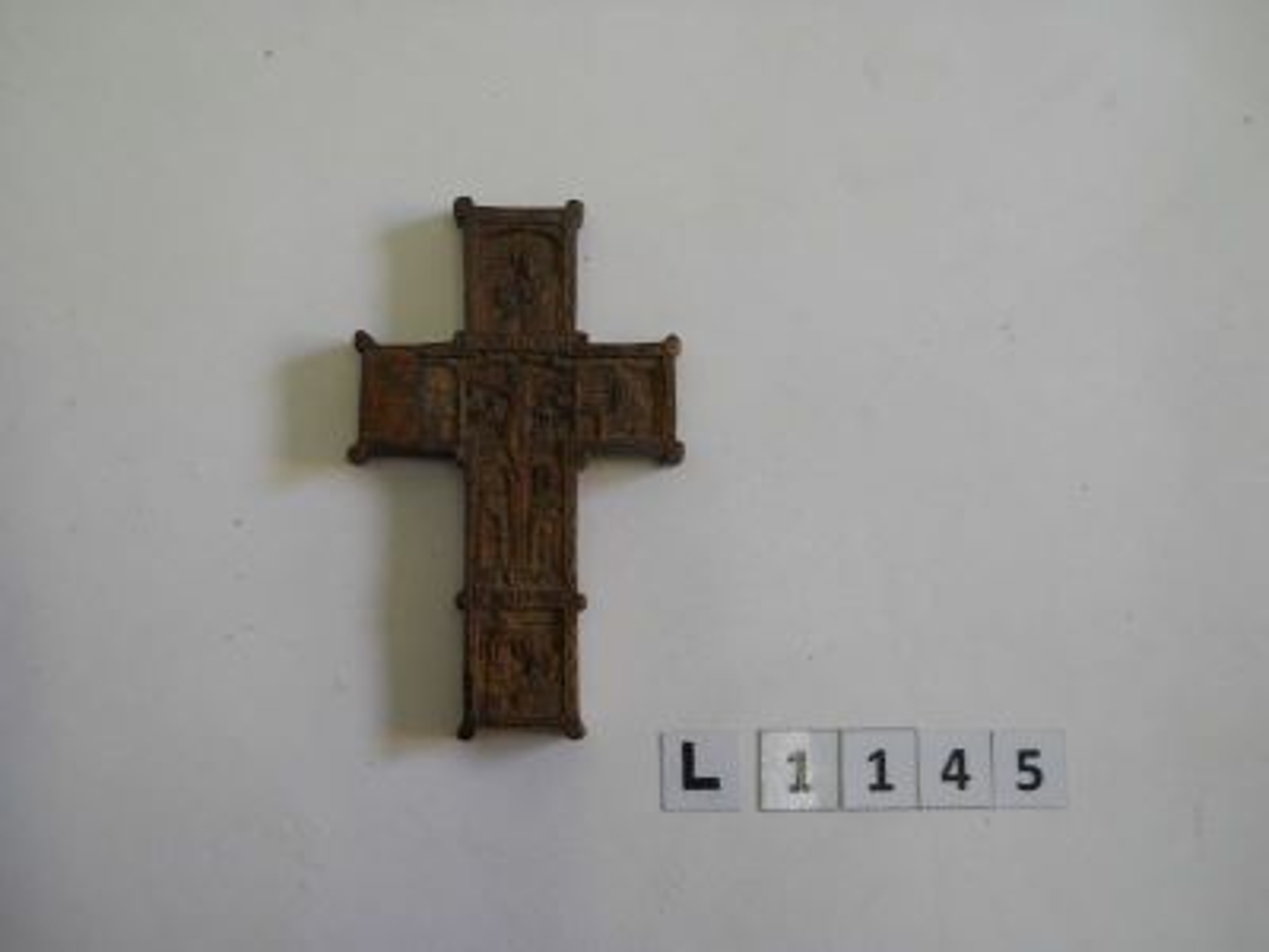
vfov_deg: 35.1
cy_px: 476
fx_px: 1503
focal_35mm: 41
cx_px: 634
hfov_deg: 45.8
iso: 80
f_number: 3.1
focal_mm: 6.72
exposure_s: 1/30
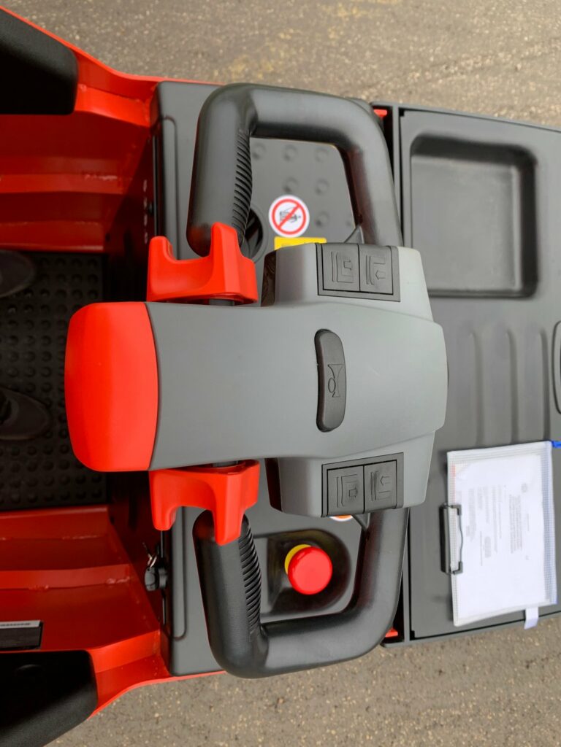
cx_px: 280
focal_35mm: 26
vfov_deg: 67.3
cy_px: 374
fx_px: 562
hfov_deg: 53.1
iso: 25
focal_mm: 4.25
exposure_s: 1/130
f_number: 1.8
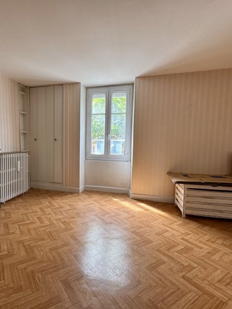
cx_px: 83
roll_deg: -0.2
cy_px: 155
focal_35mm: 19
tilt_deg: -4.8
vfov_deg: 84.7
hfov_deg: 67.4
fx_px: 170
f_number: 2.2
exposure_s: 1/99
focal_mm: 2.22
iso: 100
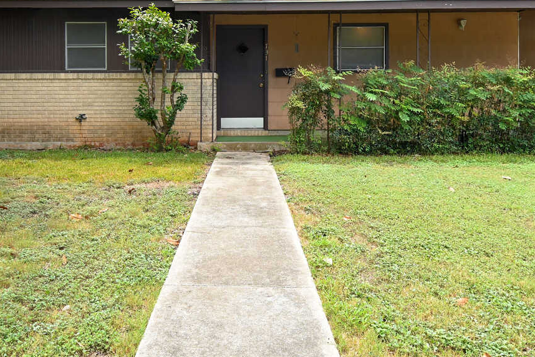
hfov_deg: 29.6
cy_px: 98
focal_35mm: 68
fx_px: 1010
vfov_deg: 19.9
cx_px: 228
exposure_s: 1/50
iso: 100
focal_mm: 24
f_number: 9
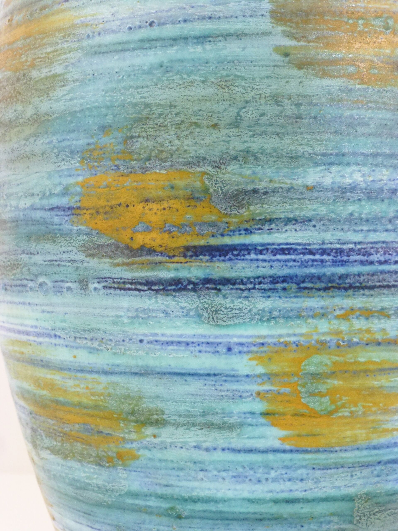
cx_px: 199
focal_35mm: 62
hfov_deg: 23.7
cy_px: 266
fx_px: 950
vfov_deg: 31.2
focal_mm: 11
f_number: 4.8
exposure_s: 1/100
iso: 800
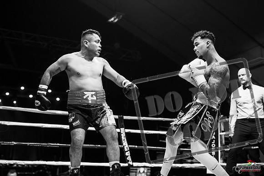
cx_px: 132
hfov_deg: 37.5
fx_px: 389
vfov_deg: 25.5
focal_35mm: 53
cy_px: 88
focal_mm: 53
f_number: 2.8
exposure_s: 1/1000
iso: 4000
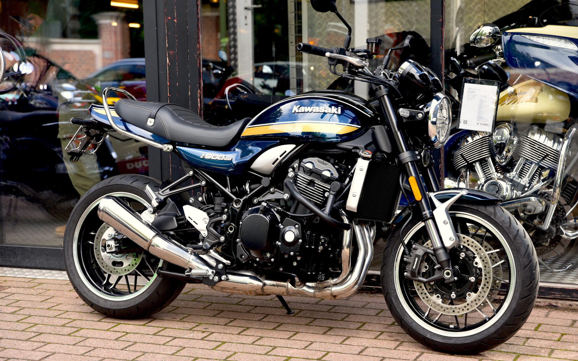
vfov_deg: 18.1
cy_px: 187
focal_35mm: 72
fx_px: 1134
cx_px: 291
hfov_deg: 28.6
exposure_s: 1/80
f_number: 4.5
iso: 100
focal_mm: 70
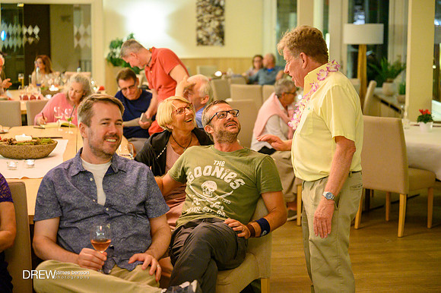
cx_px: 220
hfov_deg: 28.9
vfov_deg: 19.4
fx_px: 857
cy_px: 146
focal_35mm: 70
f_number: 2.8
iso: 2800
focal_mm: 70
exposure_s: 1/80
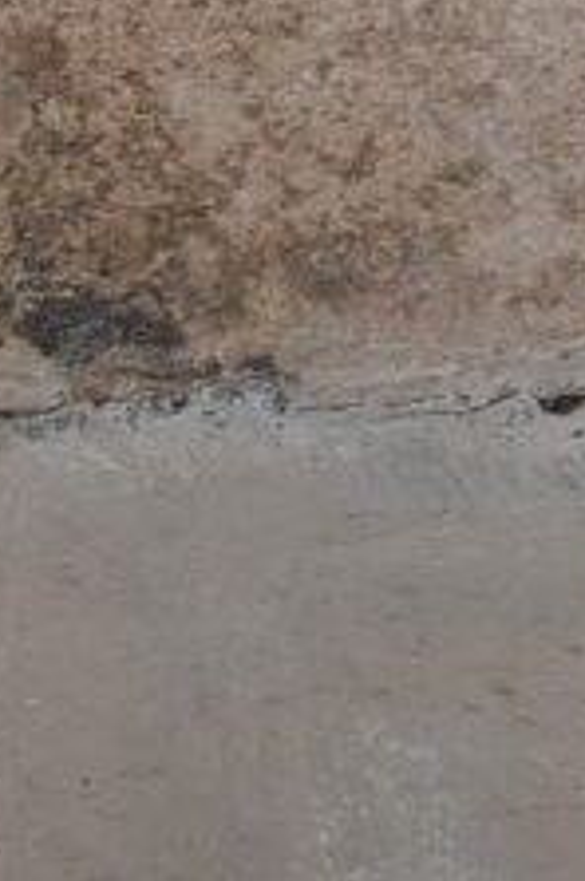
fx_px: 3154
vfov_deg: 12.8
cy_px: -1134
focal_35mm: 129
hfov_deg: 9.7
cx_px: 1273
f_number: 1.8
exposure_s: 1/33
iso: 320
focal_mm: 5.54
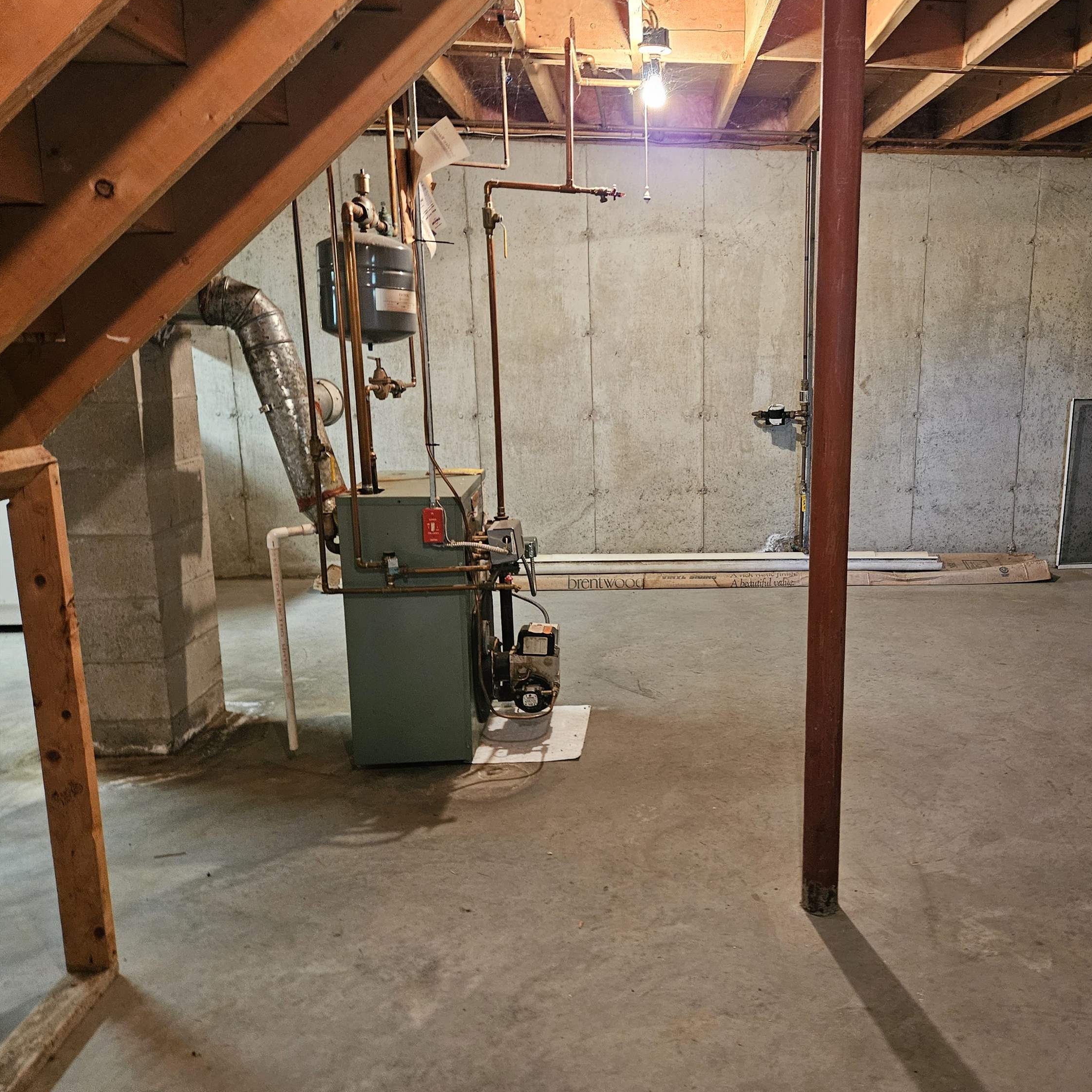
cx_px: 751
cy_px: 544
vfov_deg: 57.3
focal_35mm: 28
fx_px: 999
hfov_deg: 55.8
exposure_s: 1/30
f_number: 1.8
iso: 500
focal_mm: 5.4
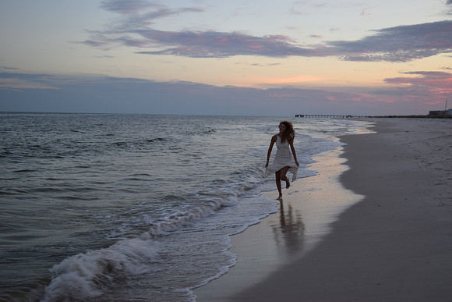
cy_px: 151
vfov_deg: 26.5
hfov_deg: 38.9
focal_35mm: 51
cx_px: 226
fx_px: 640
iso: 400
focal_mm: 34
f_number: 4.5
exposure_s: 1/60
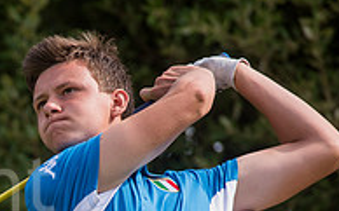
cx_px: -54
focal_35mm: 914
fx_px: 8439
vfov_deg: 1.4
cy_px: 297
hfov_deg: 2.3
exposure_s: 1/1600
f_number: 5.6
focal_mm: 300
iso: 400
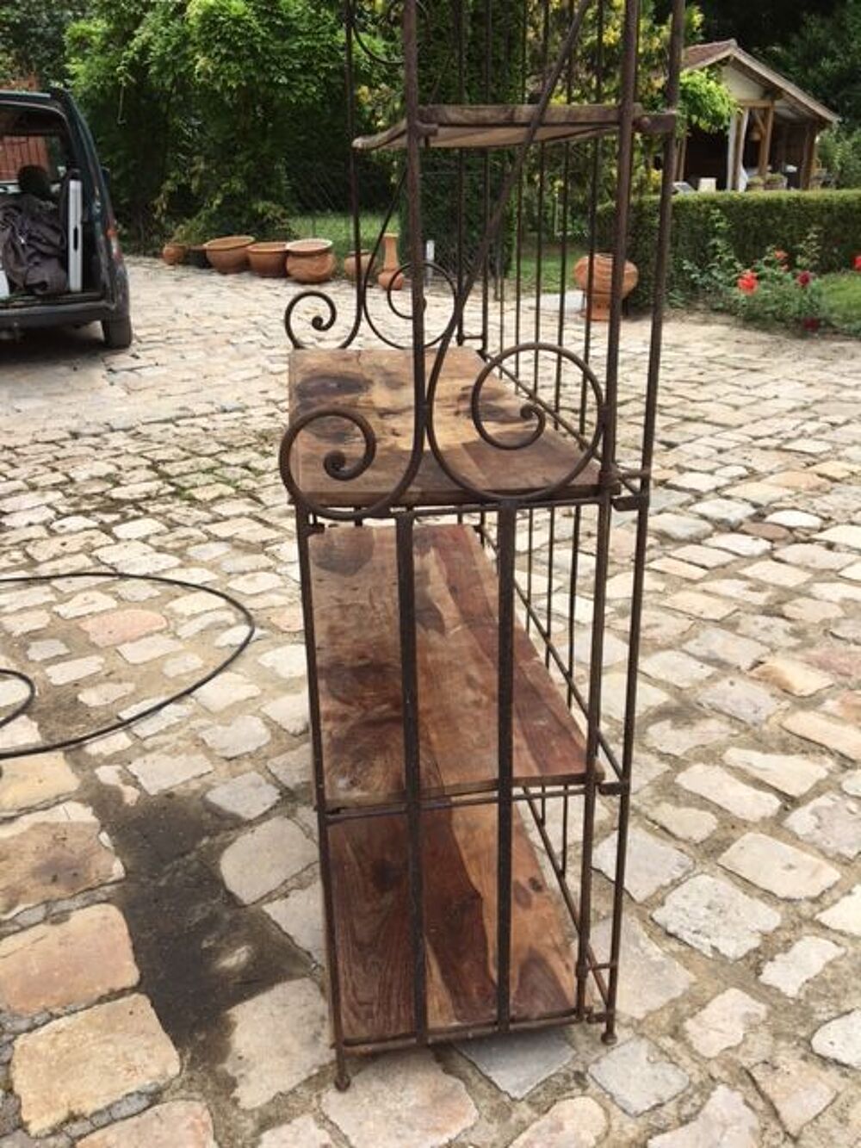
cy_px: 574
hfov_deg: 48.2
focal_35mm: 29
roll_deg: +1.6
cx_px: 430
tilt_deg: -21.1
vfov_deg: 61.7
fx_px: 962
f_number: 2.2
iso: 25
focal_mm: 4.15
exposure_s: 1/999
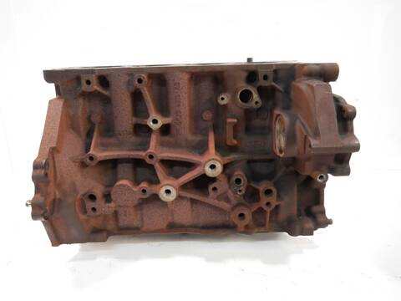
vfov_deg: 46.8
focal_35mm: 30
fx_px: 348
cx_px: 200
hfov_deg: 60.0
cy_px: 150
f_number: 3.6
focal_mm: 15
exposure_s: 1/125
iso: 3200
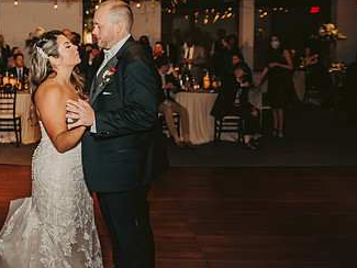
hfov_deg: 37.8
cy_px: 77
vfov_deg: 29.9
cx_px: 59
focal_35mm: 48
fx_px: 495
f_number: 3.2
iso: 1250
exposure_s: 1/100
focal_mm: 28
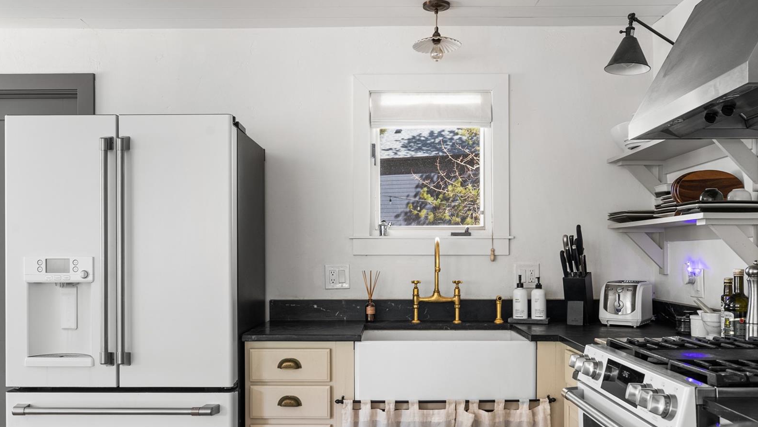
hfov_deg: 59.5
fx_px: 663
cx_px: 376
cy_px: 251
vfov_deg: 35.5
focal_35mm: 33
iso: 200
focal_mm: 31
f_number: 8
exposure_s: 1/60
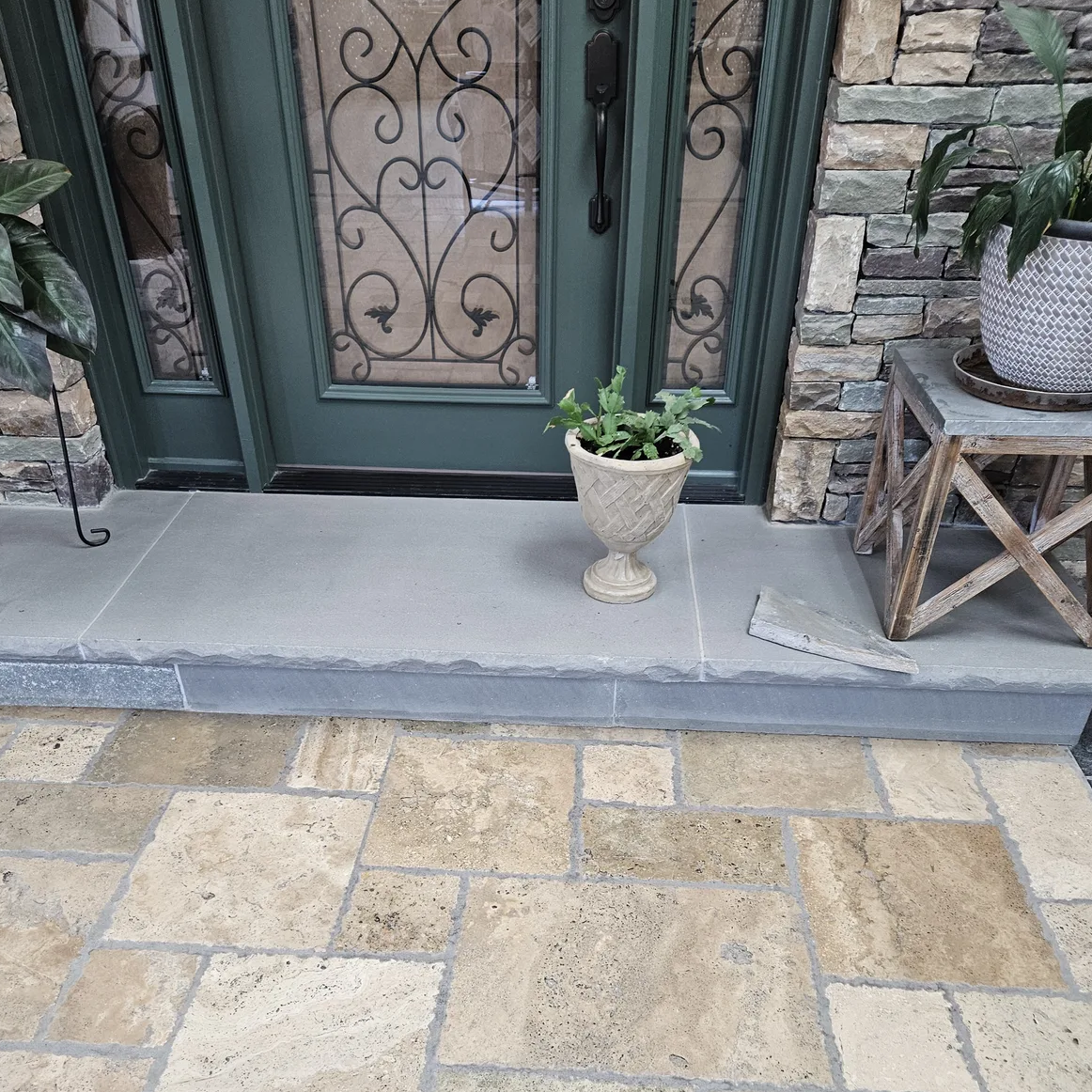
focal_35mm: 28
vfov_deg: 56.2
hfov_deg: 57.3
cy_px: 722
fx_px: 999
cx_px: 541
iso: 400
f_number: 1.8
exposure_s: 1/120
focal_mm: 5.4
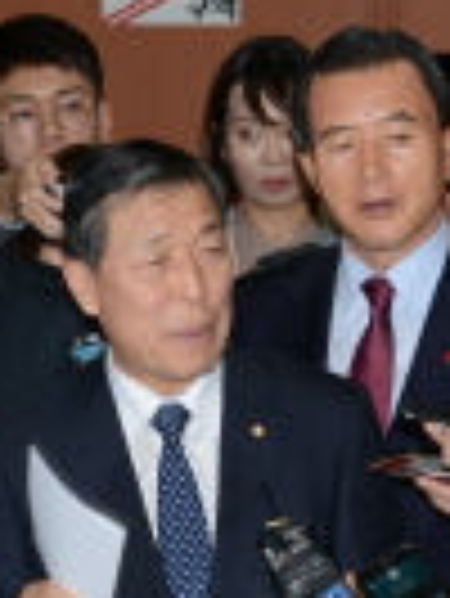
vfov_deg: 9.8
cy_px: 223
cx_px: 158
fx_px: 3496
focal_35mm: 202
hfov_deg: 7.4
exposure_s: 1/60
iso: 400
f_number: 5.6
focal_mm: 56
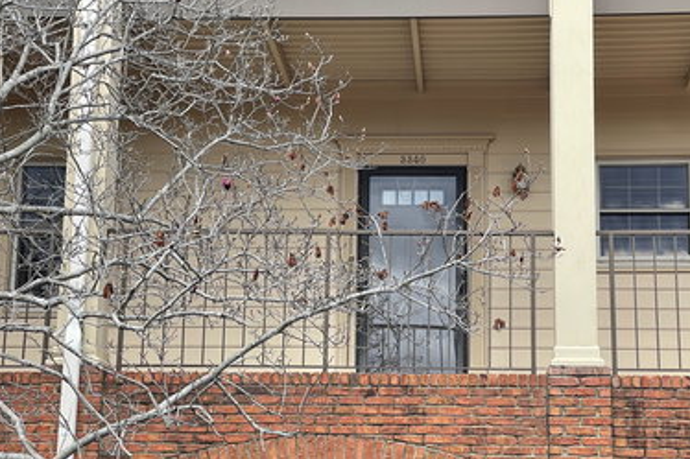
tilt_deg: +13.6
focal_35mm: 76
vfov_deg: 17.9
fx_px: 1456
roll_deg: -0.8
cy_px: 271
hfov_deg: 26.6
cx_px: 379
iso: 20
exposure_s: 1/303
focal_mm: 7.5
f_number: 2.2
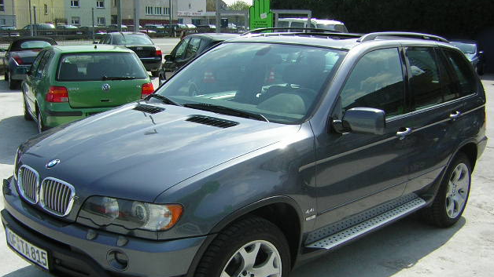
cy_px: 177
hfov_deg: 50.5
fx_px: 524
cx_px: 245
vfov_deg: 29.5
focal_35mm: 40
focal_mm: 4.7
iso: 50
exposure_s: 1/344
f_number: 5.2
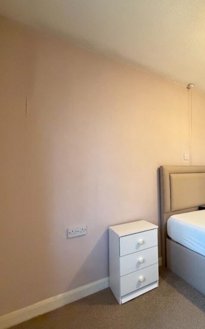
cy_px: 165
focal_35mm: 20
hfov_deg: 51.0
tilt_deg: +2.9
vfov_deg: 85.1
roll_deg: +1.8
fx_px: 179
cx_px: 193
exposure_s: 1/33
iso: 1000
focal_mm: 2.22
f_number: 2.2
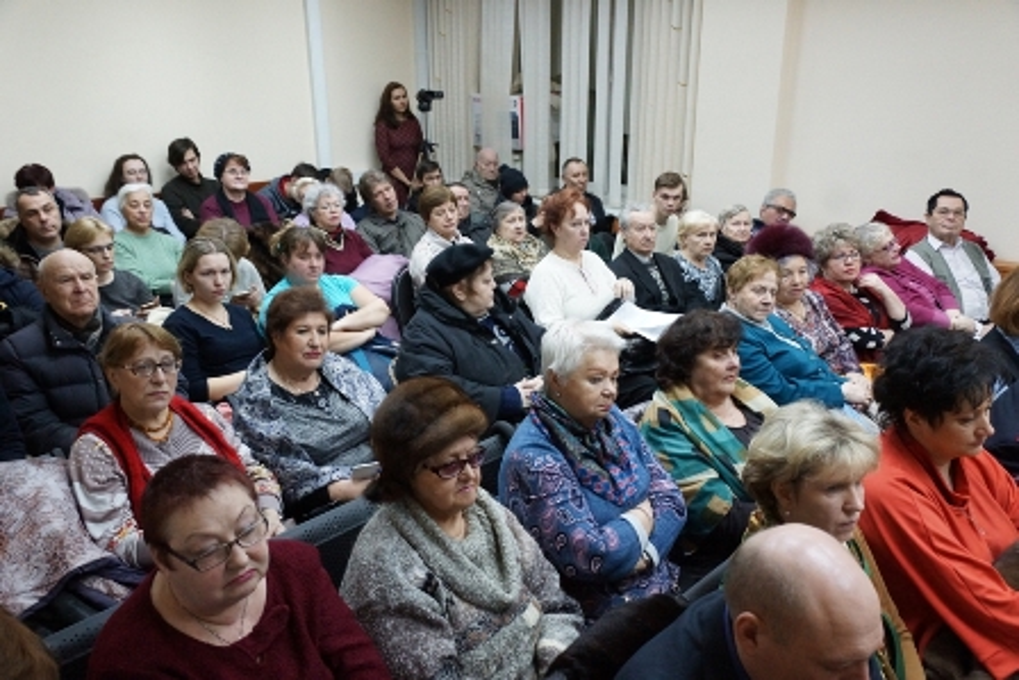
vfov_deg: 43.6
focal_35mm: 30
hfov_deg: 61.9
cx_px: 510
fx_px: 849
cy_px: 340
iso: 2000
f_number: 5
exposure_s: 1/100
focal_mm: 20
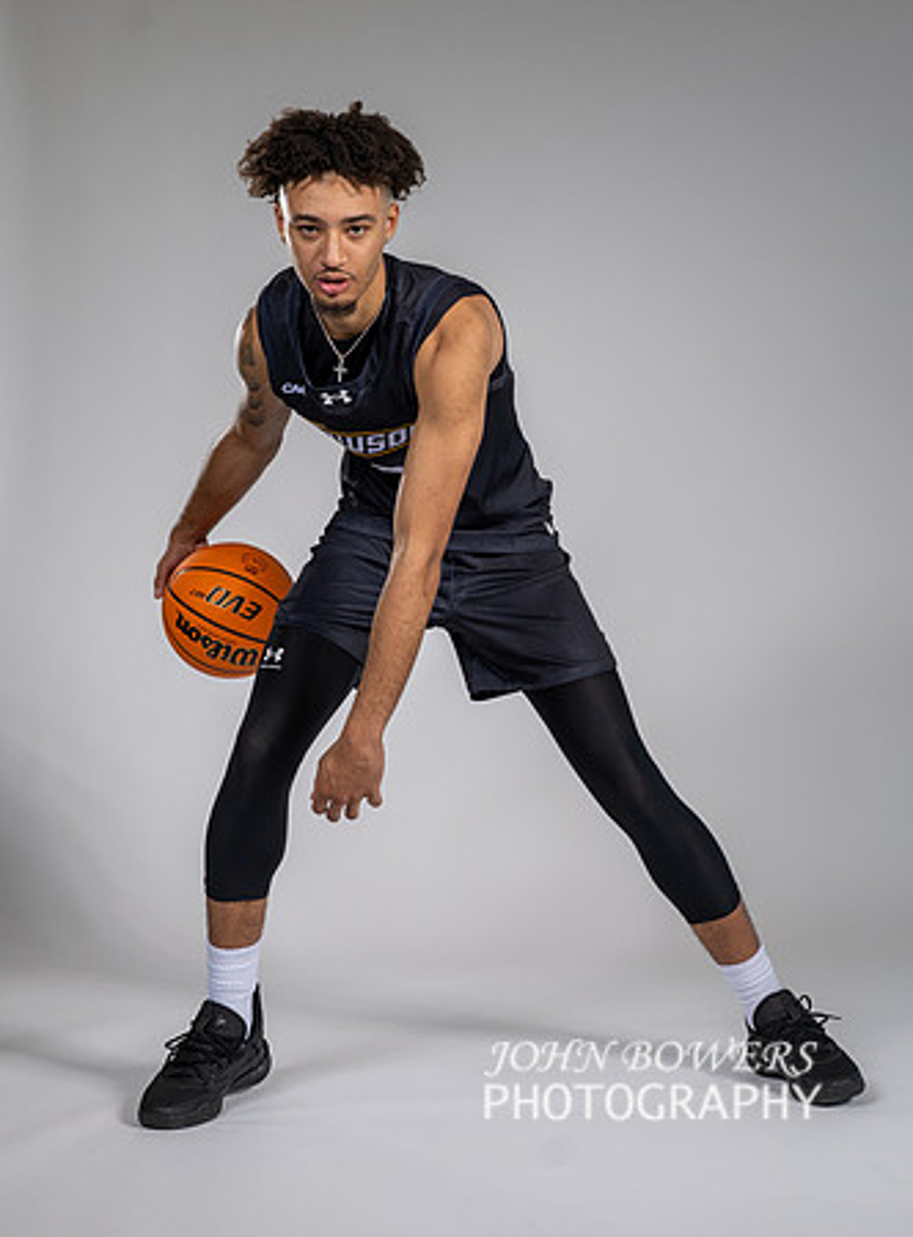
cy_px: 533
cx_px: 570
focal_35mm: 59
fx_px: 2105
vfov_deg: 32.7
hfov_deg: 24.4
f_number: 5.6
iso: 80
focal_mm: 32.5
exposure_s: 1/200
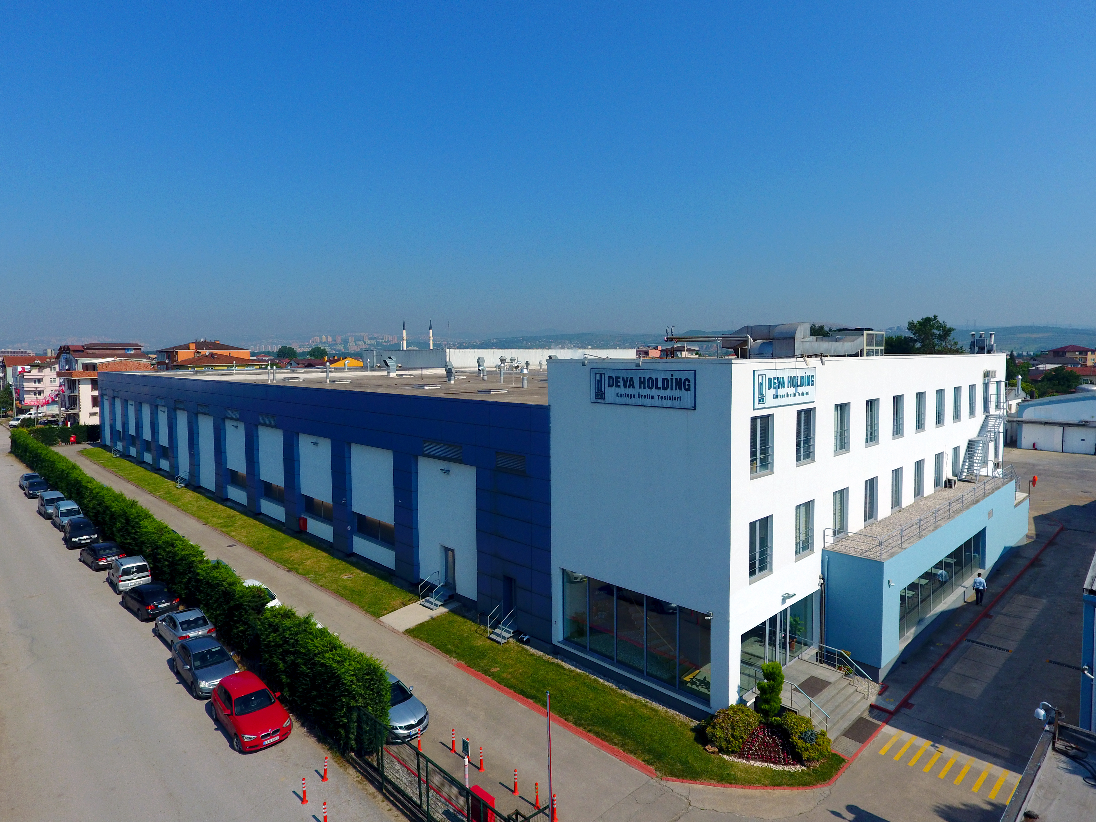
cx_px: 548
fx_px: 633
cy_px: 411
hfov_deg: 81.7
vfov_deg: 66.0
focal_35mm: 20
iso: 100
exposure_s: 1/1742
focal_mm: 3.61
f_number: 2.8
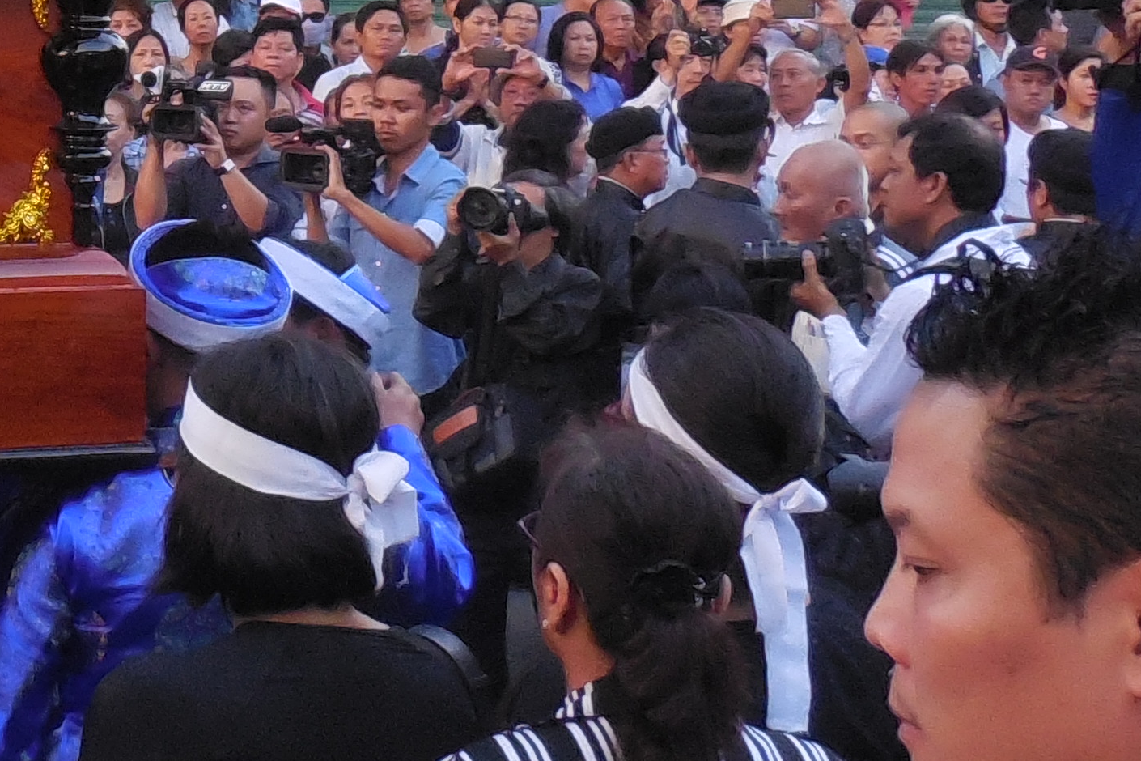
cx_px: -320
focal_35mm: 85
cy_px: 27
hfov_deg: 21.7
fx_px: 2694
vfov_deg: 15.8
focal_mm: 4.5
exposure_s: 1/160
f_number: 3.1
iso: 400
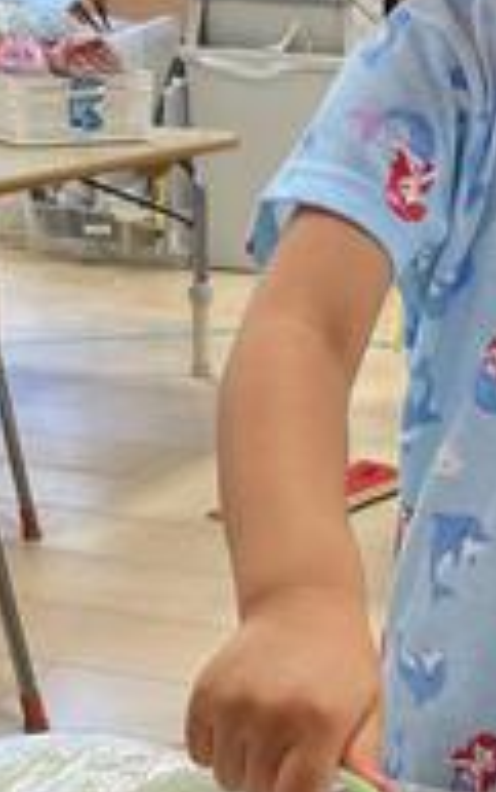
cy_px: 396
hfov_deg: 15.2
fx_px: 1770
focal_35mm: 82
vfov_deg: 25.2
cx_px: 639
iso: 64
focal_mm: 3.99
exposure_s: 1/121
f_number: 1.8
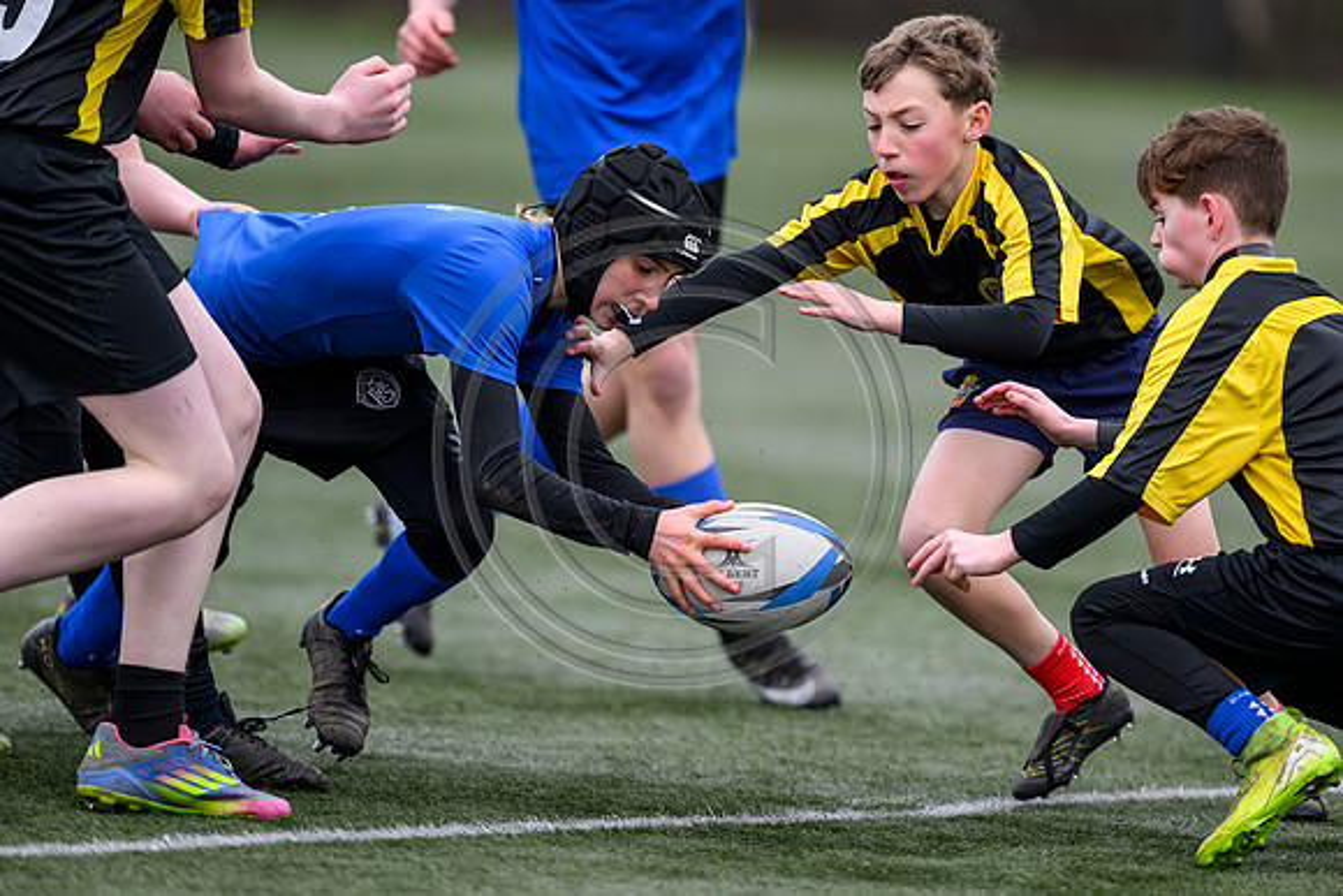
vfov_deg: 3.4
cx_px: 672
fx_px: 14925
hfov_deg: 5.2
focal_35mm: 400
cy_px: 448
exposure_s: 1/1600
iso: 500
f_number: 3.5
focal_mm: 400
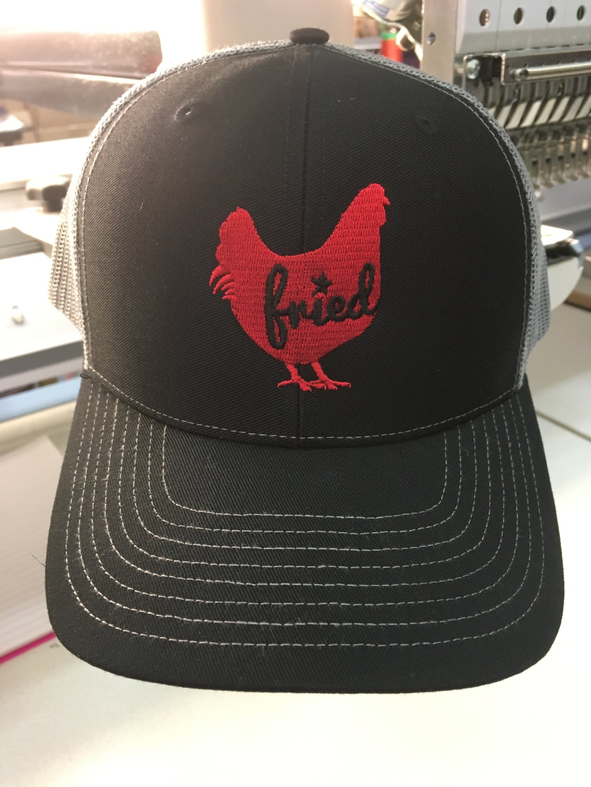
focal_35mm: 29
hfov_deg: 48.2
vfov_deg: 61.7
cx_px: 296
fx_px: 660
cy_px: 394
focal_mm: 4.15
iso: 125
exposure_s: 1/30
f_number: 2.2
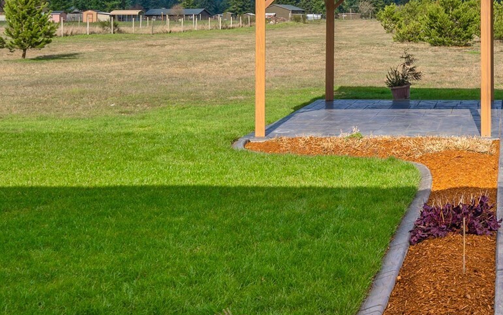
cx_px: 481
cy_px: 37
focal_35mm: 54
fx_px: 740
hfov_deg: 34.7
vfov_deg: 23.4
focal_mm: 24
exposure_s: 1/160
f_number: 7.1
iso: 80
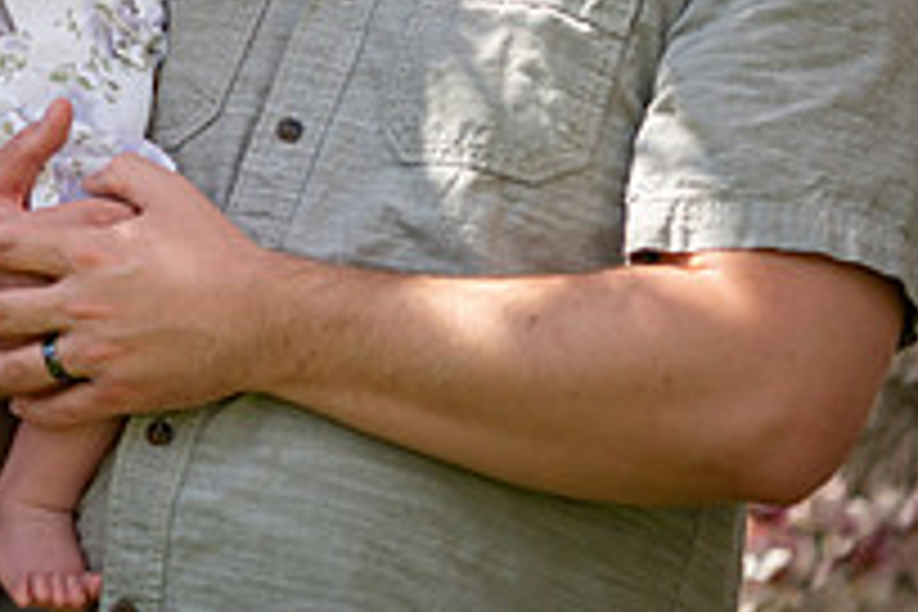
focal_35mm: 199
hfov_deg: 10.2
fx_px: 5074
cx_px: -22
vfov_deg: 6.8
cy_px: -252
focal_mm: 70
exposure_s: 1/5000
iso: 400
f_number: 2.8
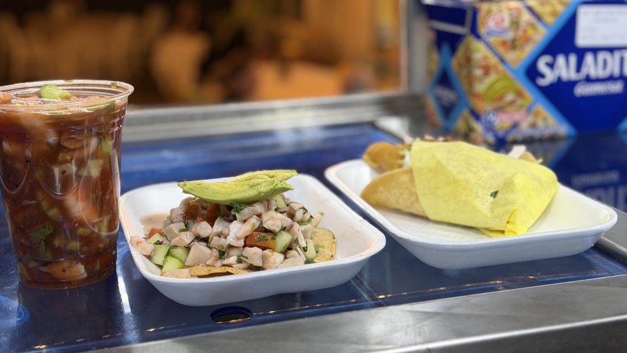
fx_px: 898
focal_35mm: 54
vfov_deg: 22.2
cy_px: 126
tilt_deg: -11.7
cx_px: 304
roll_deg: -0.8
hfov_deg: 38.5
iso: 250
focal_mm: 6.76
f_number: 1.78
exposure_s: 1/60
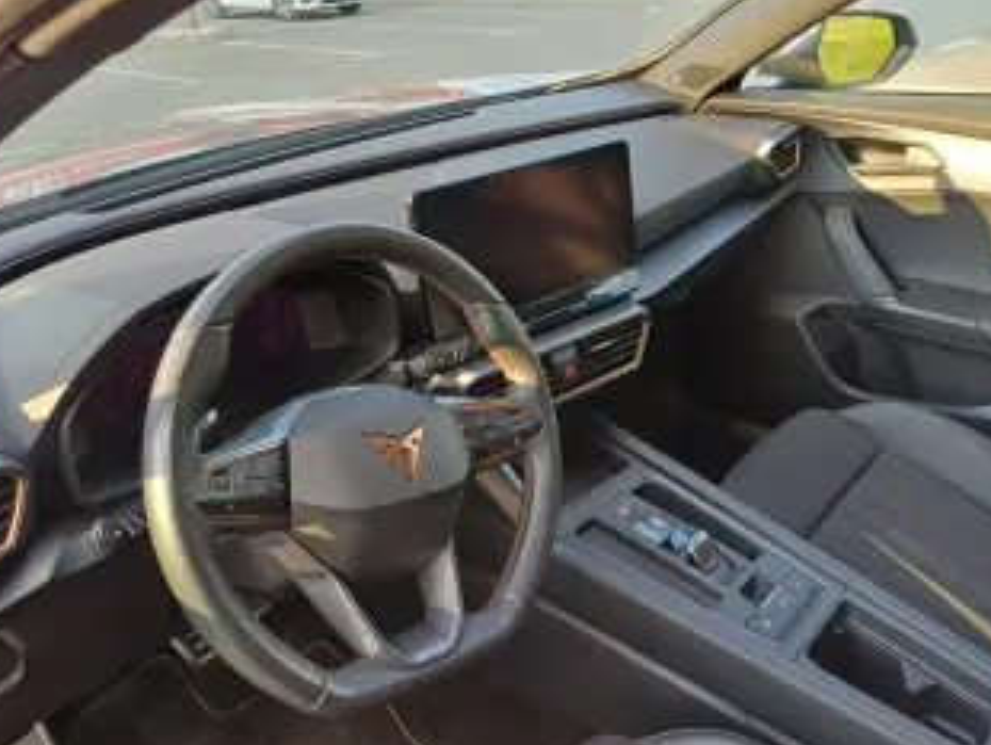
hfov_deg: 61.6
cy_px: 349
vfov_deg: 48.3
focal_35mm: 29
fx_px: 831
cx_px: 476
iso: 50
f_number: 1.8
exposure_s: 1/50
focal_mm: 4.65
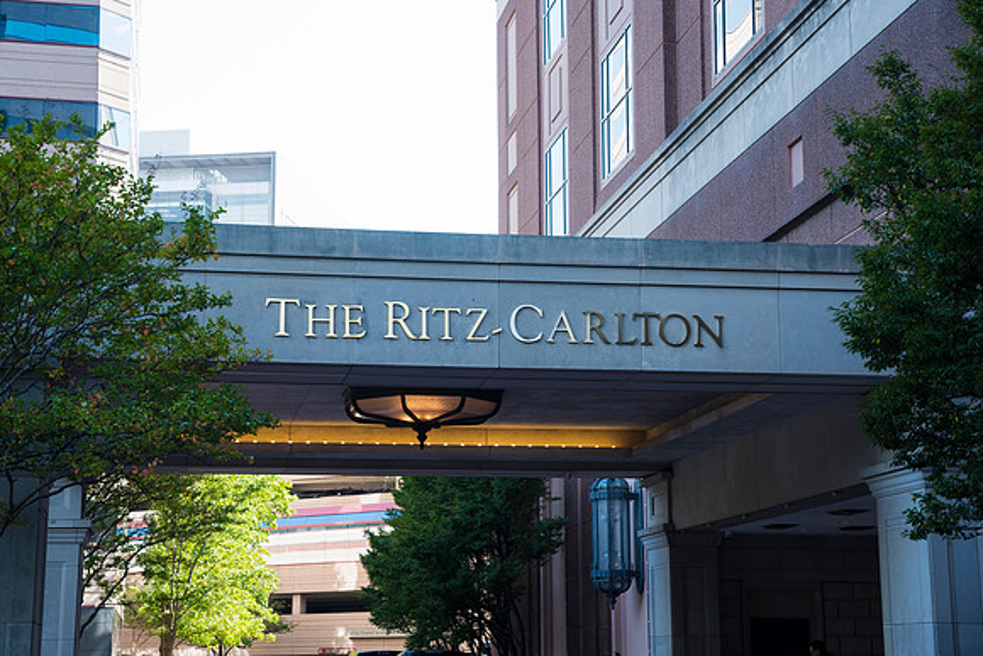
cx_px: 492
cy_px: 328
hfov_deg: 28.8
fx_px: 1912
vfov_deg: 19.5
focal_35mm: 70
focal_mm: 70
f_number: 5.6
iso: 200
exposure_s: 1/160
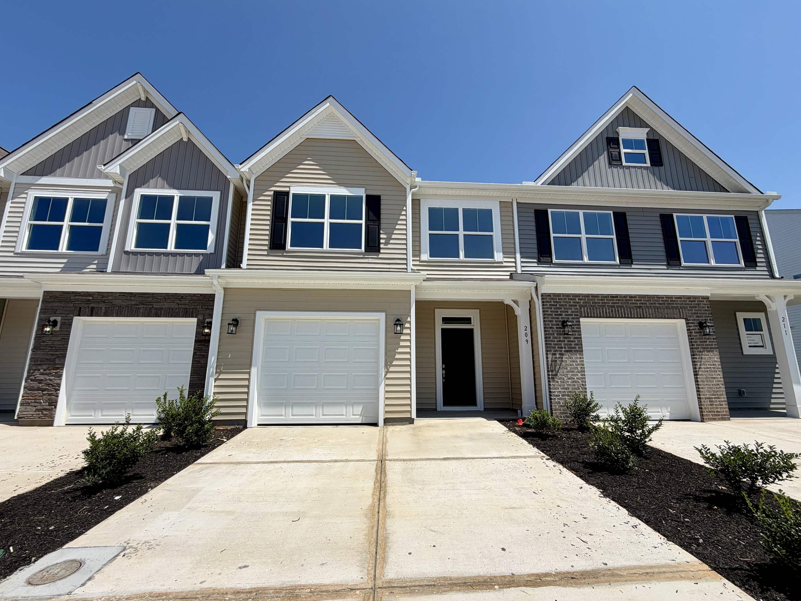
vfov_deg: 81.7
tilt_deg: +11.2
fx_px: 347
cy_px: 309
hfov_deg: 98.2
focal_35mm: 15
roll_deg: +0.2
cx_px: 405
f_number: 2.2
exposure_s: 1/1125
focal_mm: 2.22
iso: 20
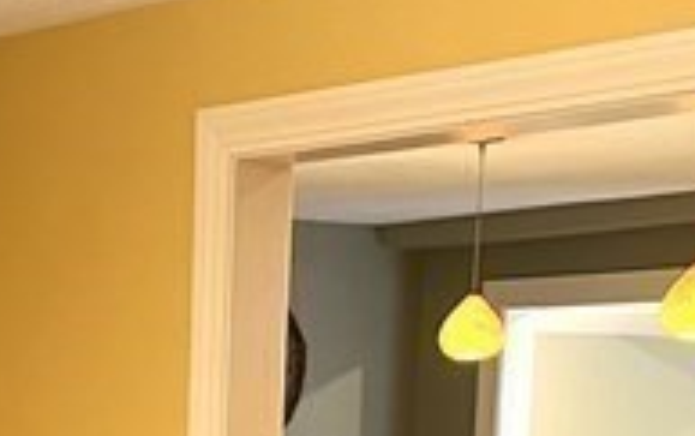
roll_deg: +0.0
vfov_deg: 8.4
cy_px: 955
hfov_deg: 13.7
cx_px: -230
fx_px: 2768
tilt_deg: -11.9
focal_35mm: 146
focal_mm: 5.7
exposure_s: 1/60
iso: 160
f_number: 1.5
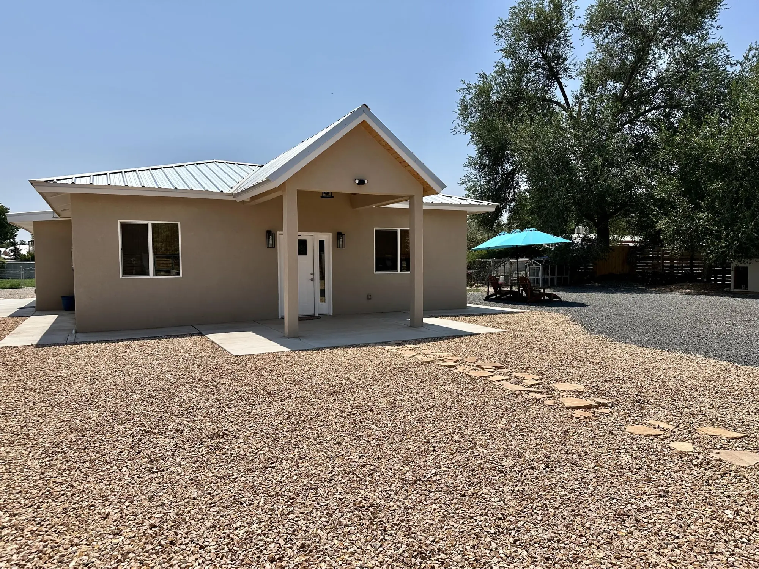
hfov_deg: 71.6
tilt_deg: -2.6
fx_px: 526
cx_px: 380
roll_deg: +0.2
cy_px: 284
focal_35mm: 24
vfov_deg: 56.8
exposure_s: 1/7042
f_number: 1.78
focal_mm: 6.86
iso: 80
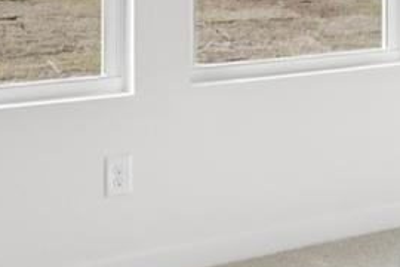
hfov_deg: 17.3
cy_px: -109
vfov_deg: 12.4
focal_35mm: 106
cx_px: 607
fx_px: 1178
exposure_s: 1/60
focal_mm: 14
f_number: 8
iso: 100
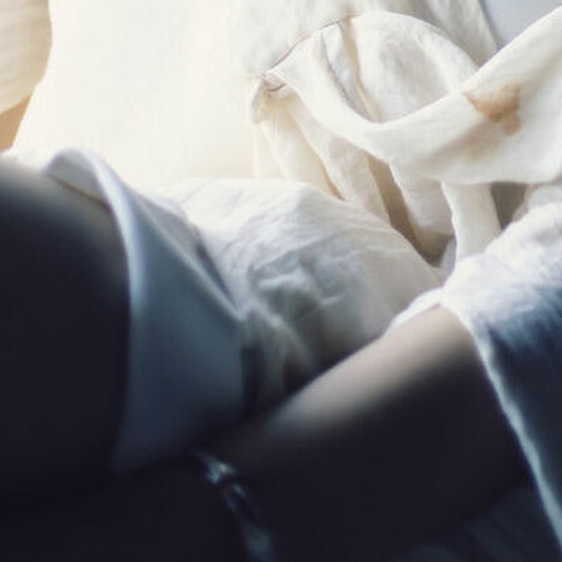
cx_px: 361
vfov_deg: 9.6
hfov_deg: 10.2
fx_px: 3141
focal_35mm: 171
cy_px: -528
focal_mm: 50
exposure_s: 1/800
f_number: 1.8
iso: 320
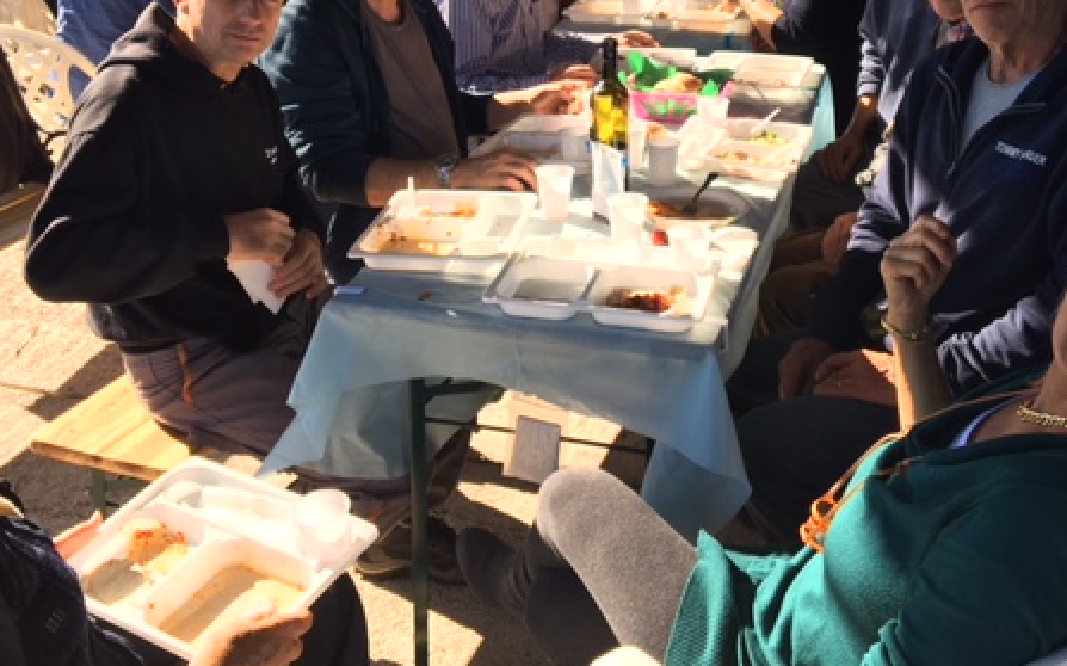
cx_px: 530
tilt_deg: -15.8
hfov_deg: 45.3
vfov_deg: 28.3
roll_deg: +0.4
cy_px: 100
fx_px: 1279
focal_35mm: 44
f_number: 2.2
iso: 25
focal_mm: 4.15
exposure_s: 1/342
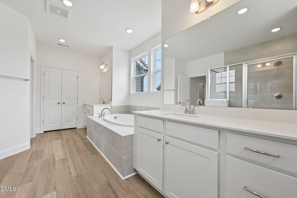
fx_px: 115
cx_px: 148
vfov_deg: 81.2
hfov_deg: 104.3
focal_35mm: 14
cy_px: 99
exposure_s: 1/60
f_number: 8
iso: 100
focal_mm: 14
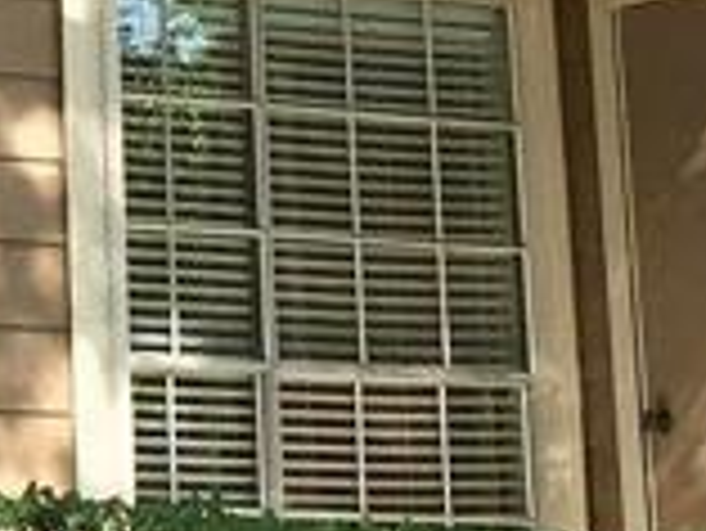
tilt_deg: +17.6
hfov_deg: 10.1
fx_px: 3858
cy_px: -454
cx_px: -373
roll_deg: -0.4
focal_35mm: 189
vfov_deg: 7.6
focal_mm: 4.15
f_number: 2.2
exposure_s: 1/549
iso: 25
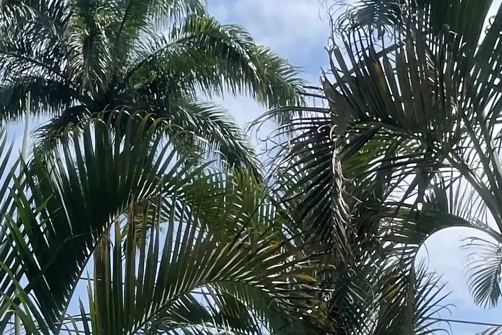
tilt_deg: +3.7
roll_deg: -0.9
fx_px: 1534
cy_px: 762
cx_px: 51
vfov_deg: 10.9
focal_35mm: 110
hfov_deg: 18.3
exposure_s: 1/3731
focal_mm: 4.2
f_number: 1.6
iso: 32
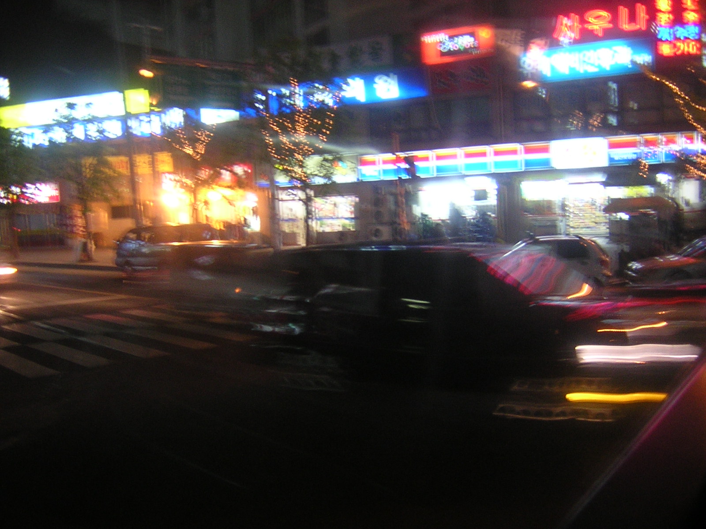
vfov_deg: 39.7
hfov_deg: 51.4
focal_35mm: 36
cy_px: 264
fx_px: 734
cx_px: 353
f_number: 2.6
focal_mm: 4.7
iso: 235
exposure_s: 1/2.8
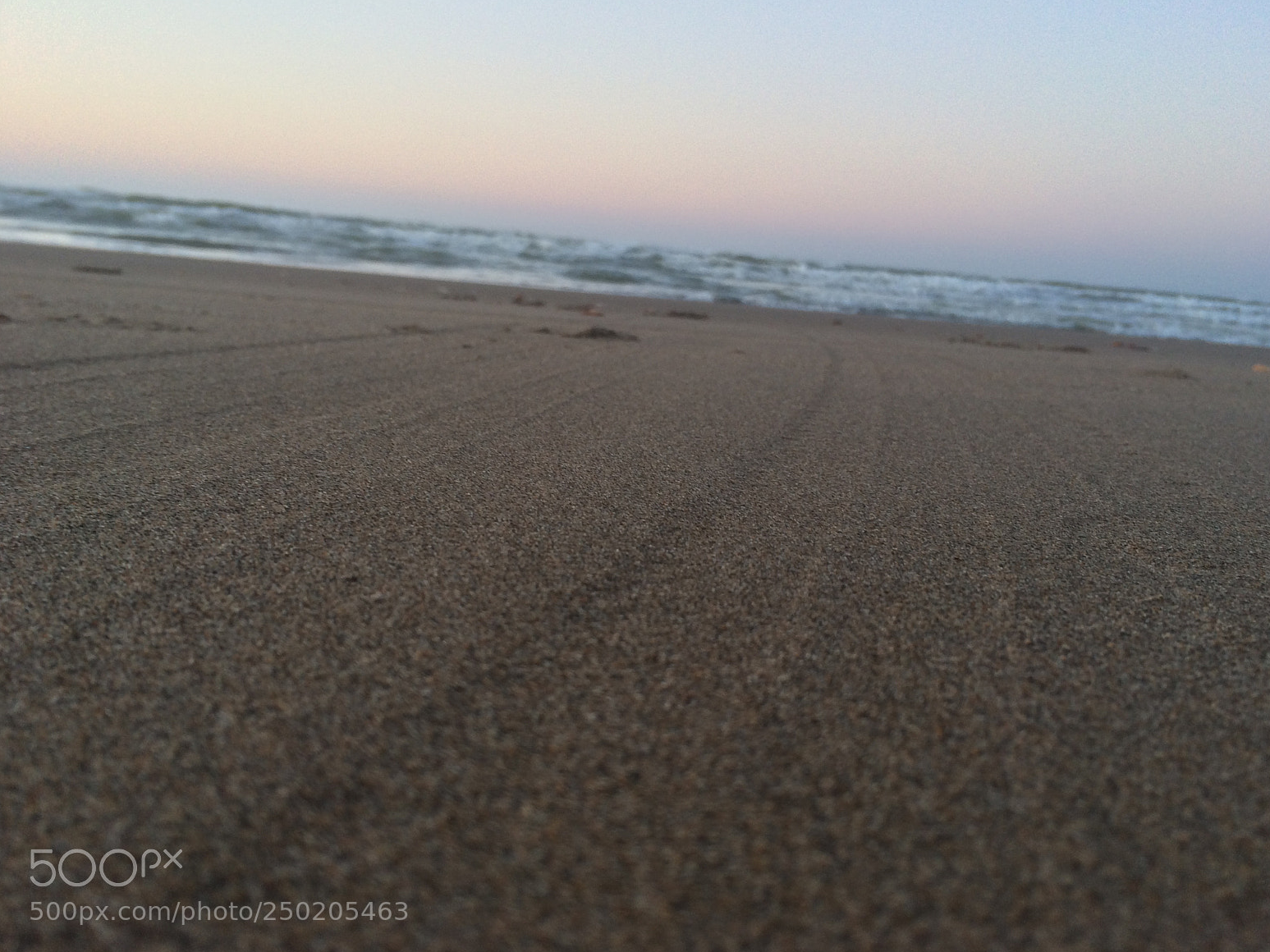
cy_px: 483
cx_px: 635
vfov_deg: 46.8
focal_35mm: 30
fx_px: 1101
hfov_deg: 60.0
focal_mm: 4.15
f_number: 2.2
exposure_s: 1/33
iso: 40
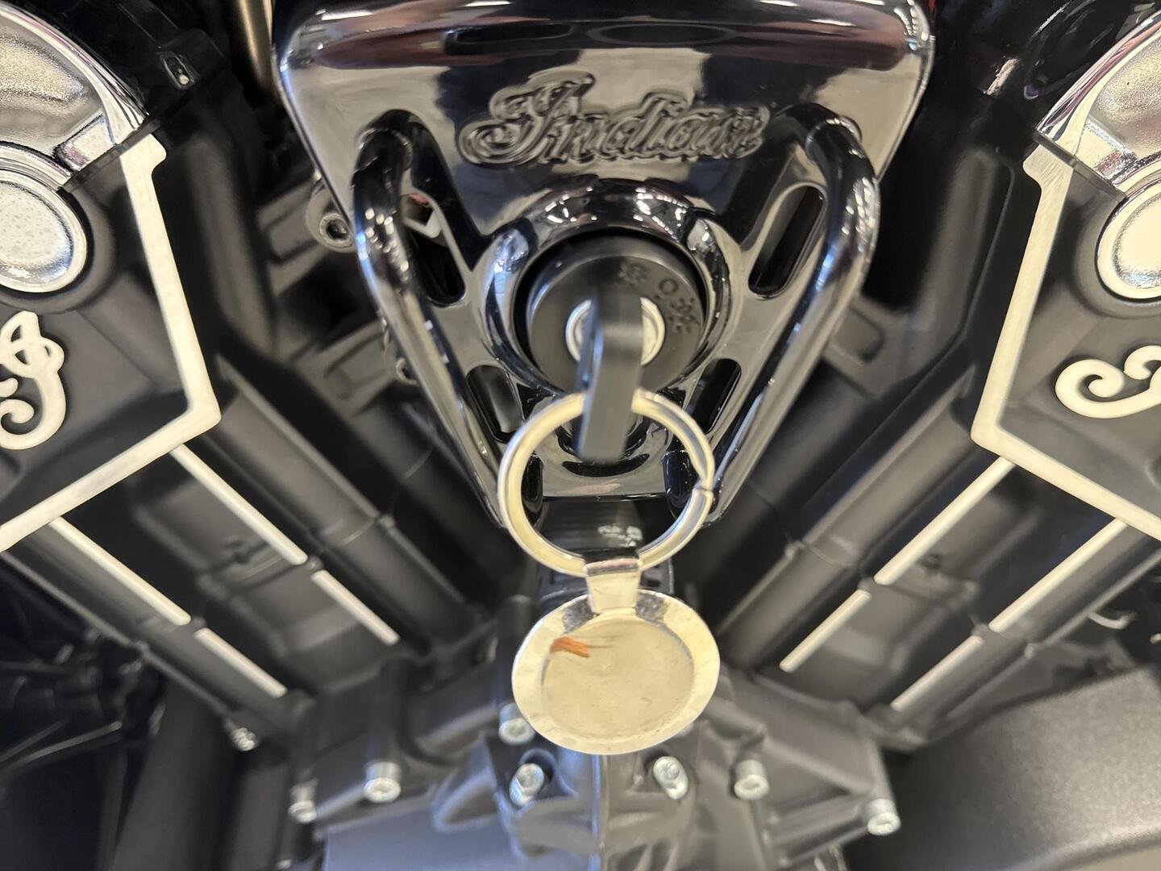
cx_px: 580
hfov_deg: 71.6
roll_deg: +2.6
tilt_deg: -25.8
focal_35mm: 24
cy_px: 436
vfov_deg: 56.8
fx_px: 805
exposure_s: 1/50
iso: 400
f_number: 1.78
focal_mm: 6.76
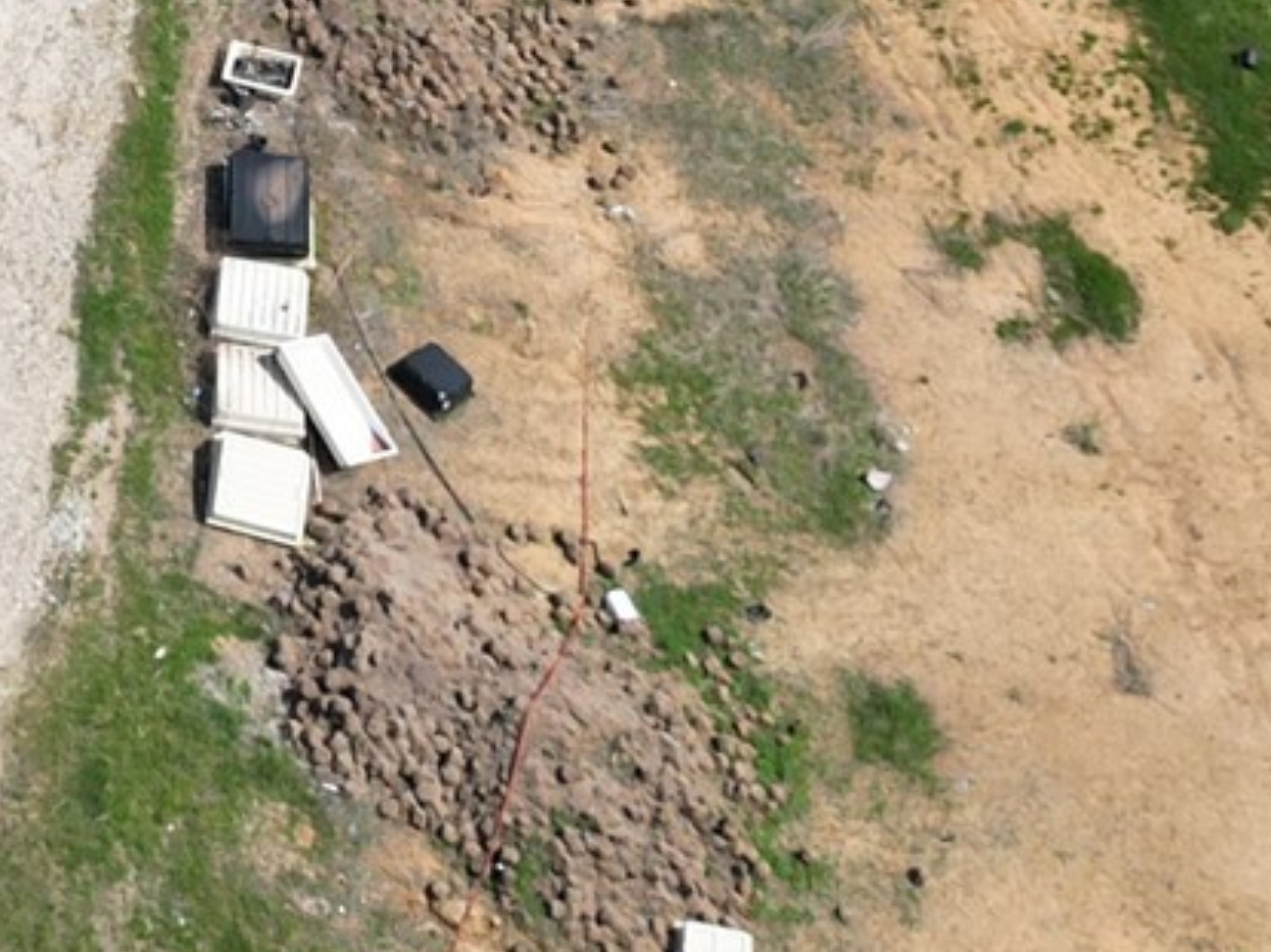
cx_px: -132
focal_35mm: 111
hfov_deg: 17.1
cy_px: -970
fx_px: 4074
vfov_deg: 11.9
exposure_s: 1/3200
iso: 150
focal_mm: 6.72
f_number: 1.7
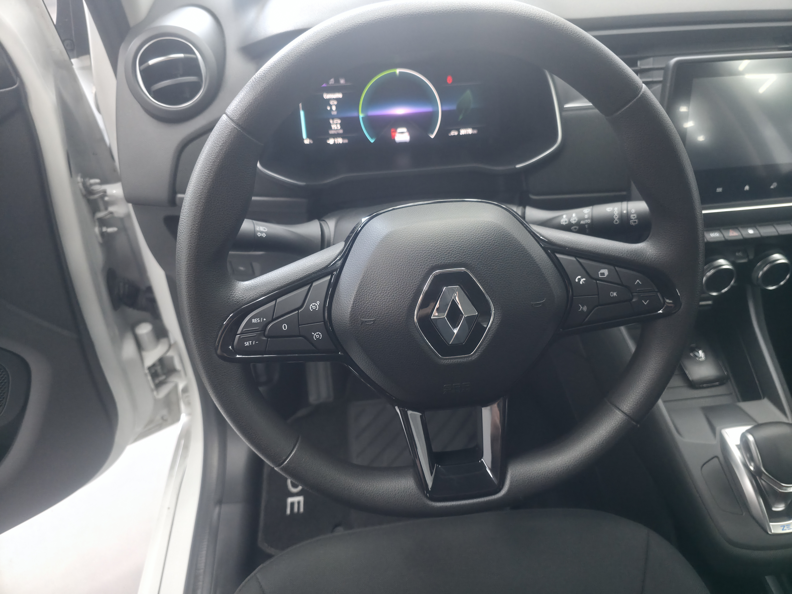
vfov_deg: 58.9
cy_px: 297
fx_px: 526
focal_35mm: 23
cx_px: 396
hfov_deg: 73.9
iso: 320
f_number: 1.7
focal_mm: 6.3
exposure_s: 1/47
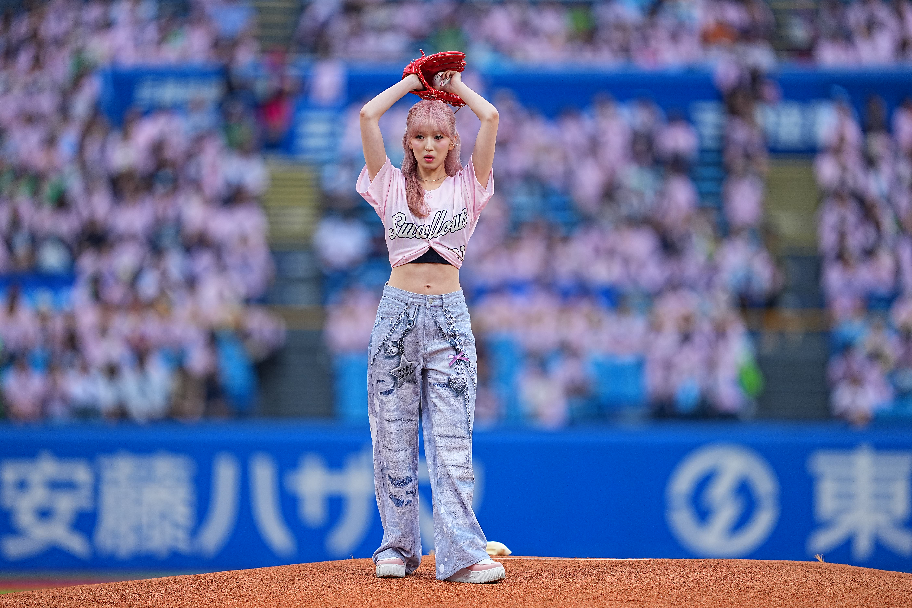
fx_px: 10133
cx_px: 456
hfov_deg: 5.2
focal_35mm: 400
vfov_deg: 3.4
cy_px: 304
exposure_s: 1/1600
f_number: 2.8
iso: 640
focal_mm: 400
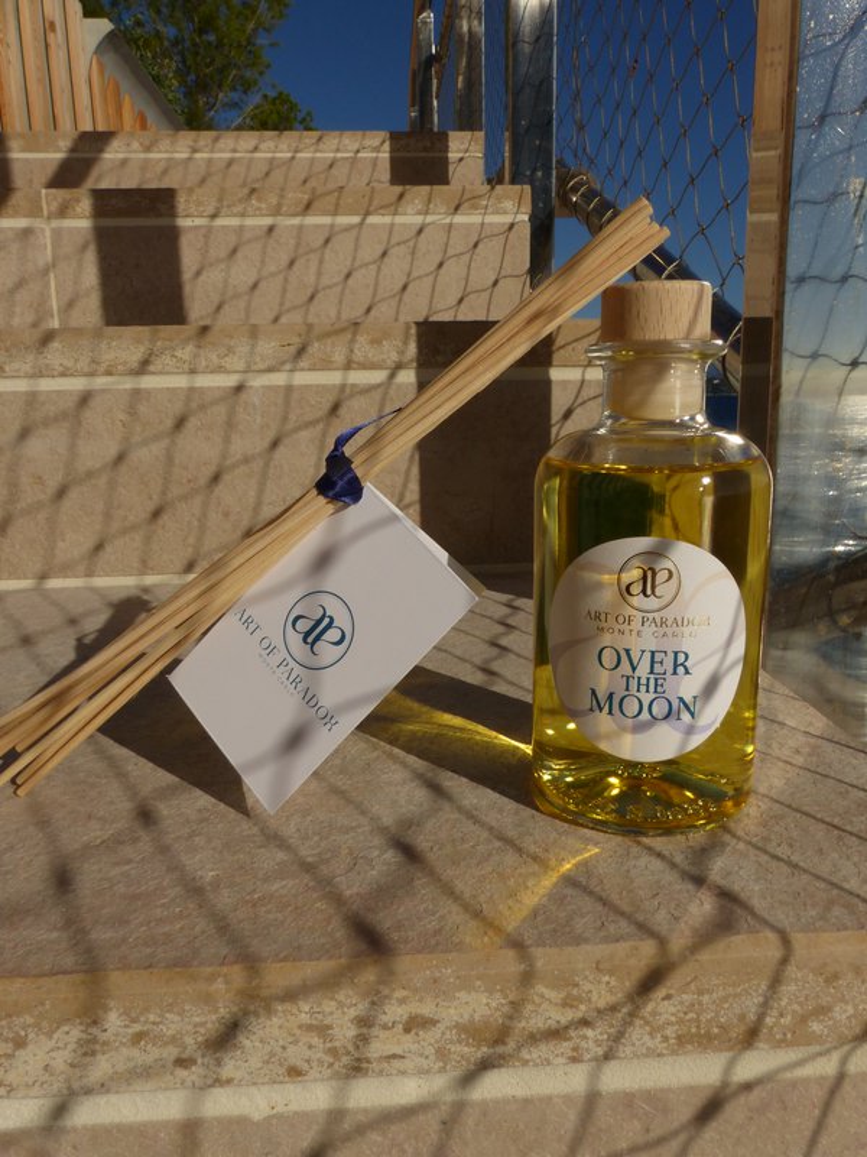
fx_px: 835
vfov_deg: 69.4
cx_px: 434
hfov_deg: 54.9
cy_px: 578
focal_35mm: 25
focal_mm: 4.5
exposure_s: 1/1300
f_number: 6.3
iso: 100
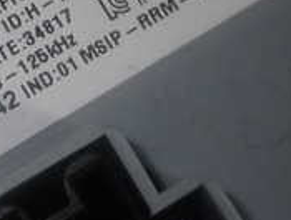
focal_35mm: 130
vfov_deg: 11.2
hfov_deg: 15.0
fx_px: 1095
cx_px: 28
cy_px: -47
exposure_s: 1/40
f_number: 8
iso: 200
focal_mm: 6.83
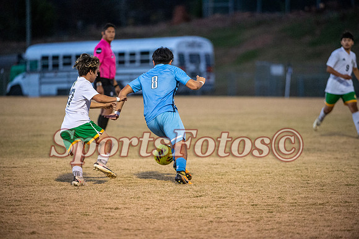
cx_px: 180
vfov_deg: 4.9
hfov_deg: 7.4
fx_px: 2791
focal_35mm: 280
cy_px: 120
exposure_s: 1/1000
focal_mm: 280
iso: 6400
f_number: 4
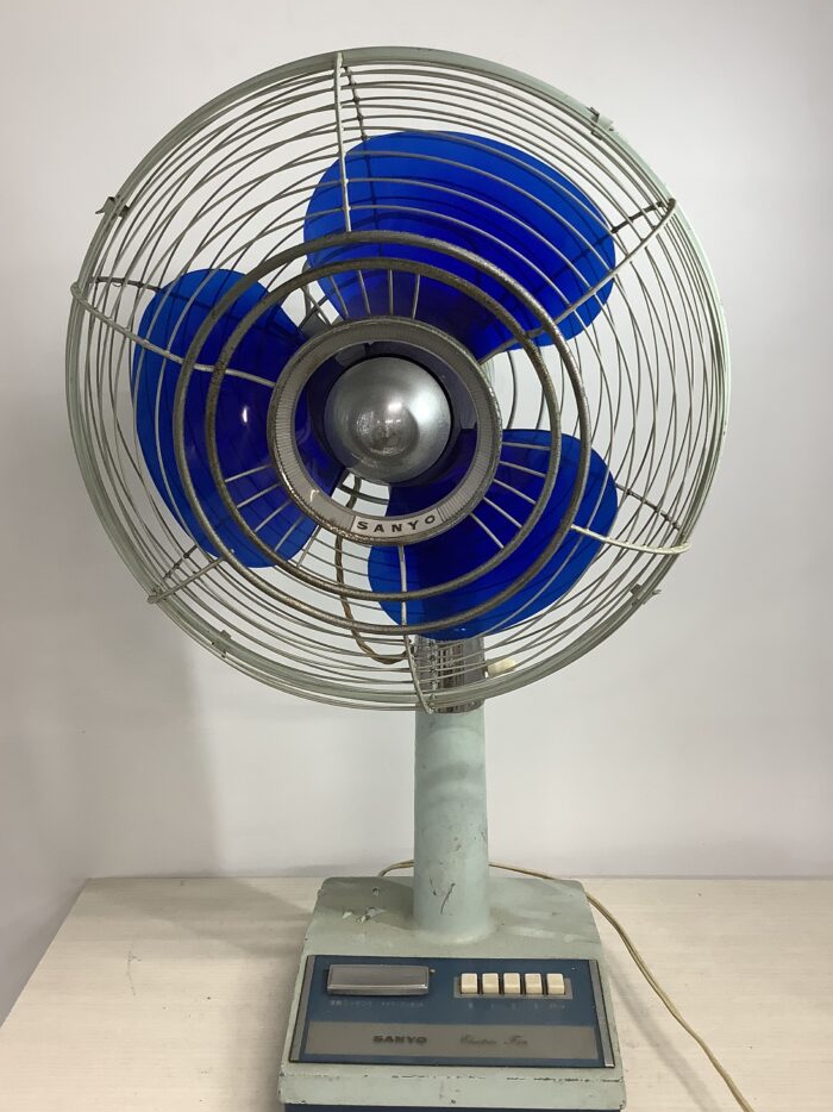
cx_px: 409
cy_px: 563
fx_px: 1091
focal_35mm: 34
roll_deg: +0.8
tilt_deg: -11.1
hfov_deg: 41.8
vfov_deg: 54.0
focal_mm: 3.3
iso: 64
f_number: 2.4
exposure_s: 1/60
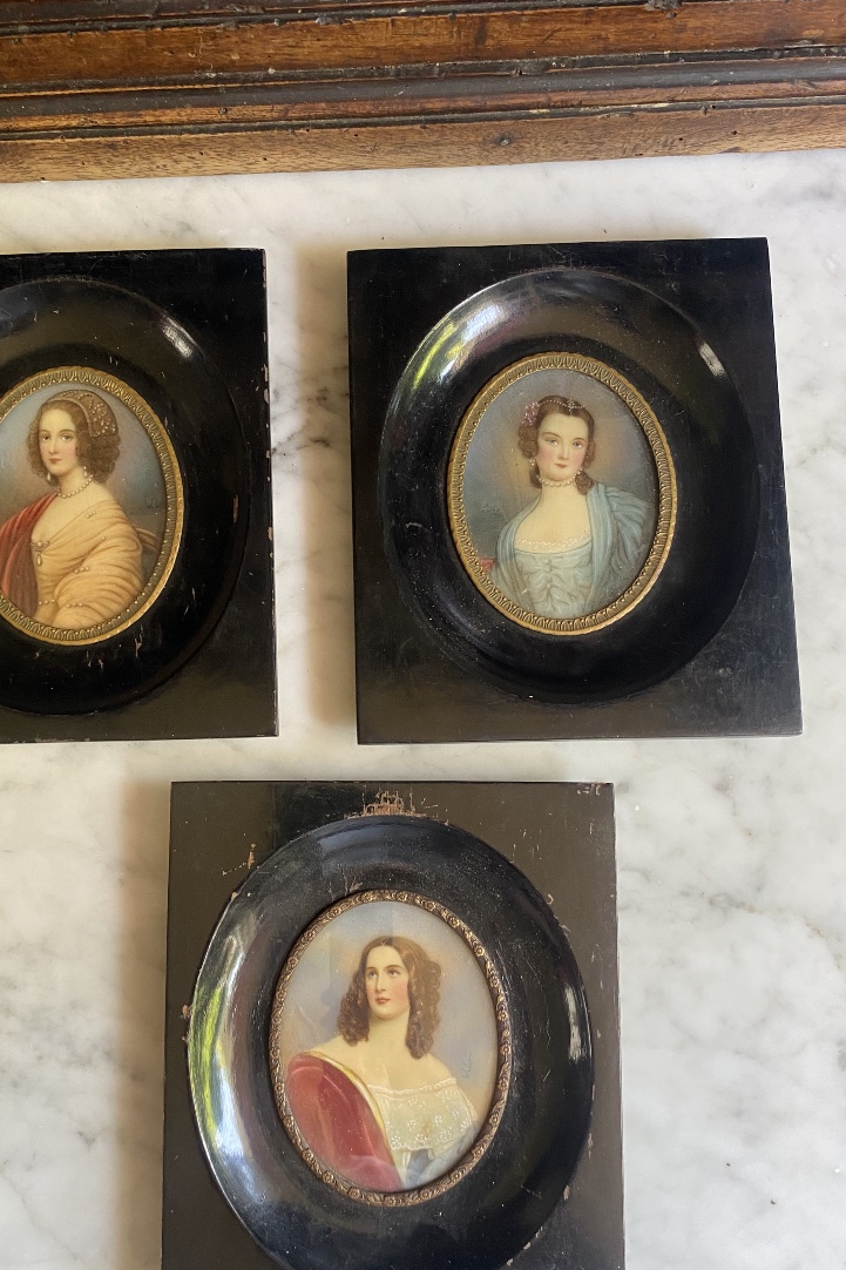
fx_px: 1058
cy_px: 694
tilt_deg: -81.2
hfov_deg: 43.4
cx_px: 341
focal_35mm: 30
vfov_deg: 61.8
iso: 200
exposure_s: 1/60
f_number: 1.8
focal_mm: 4.25
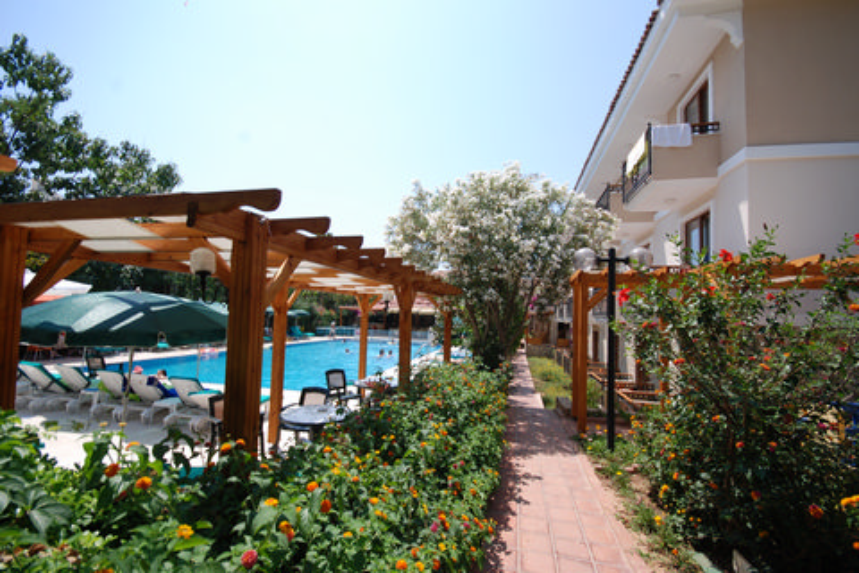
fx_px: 358
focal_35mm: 15
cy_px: 286
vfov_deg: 77.3
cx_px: 430
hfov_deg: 100.4
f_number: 7.1
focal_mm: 10
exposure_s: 1/200
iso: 100
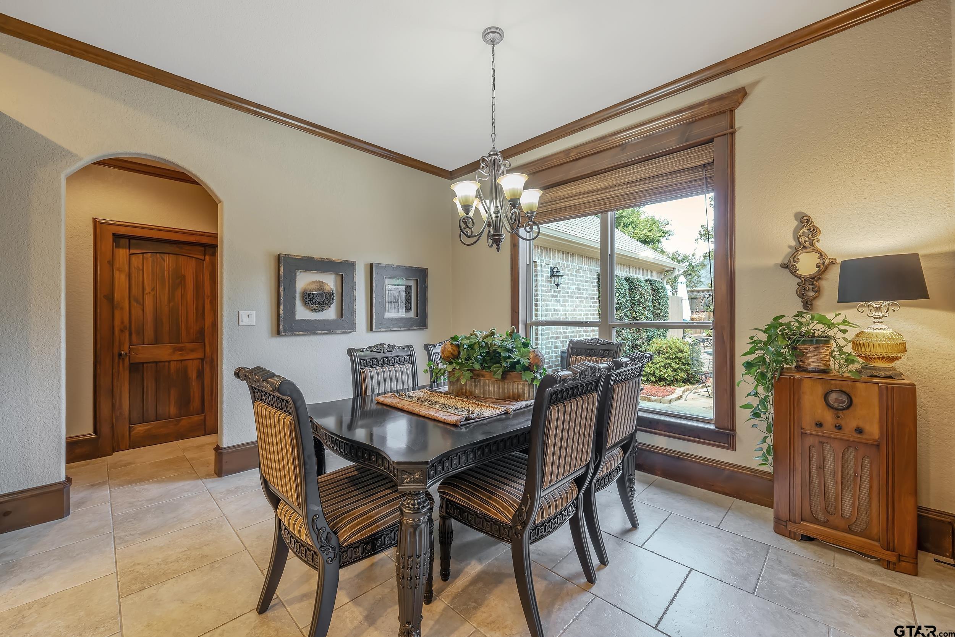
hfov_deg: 104.3
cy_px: 318
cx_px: 478
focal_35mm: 14
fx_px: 371
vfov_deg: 81.2
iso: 800
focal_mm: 14
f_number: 8
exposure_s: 1/8
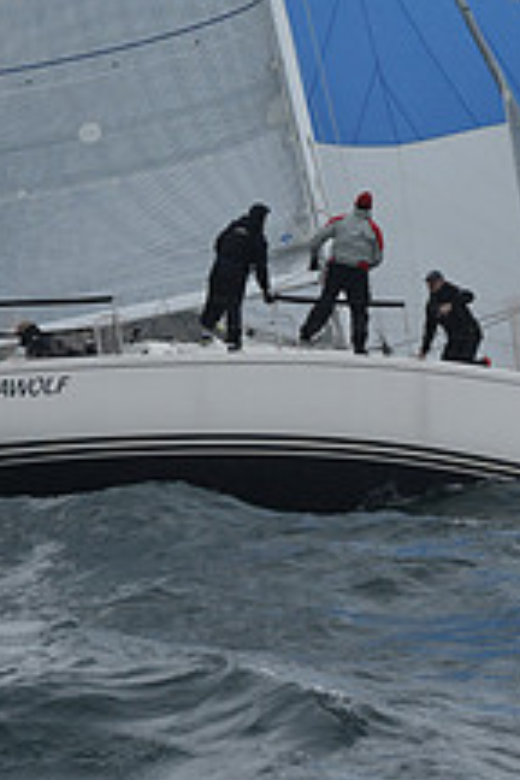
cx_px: 316
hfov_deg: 5.1
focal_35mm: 269
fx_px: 5828
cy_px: -228
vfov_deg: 7.6
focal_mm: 100
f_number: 8
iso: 320
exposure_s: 1/1000
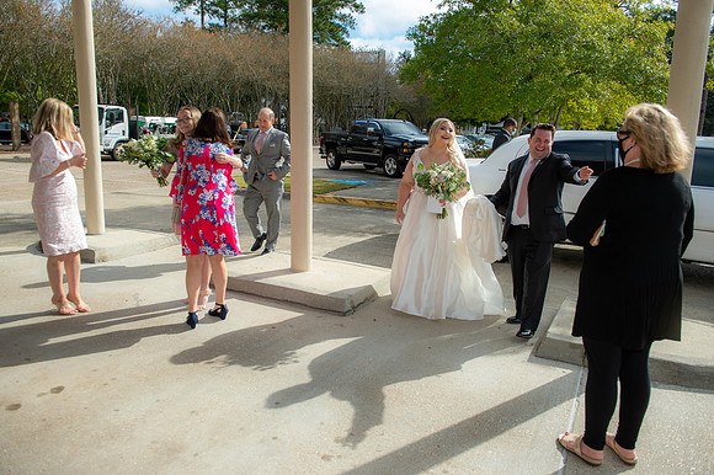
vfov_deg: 47.9
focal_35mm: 27
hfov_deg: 67.4
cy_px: 238
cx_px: 357
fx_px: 535
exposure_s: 1/400
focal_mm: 27
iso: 64
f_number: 5
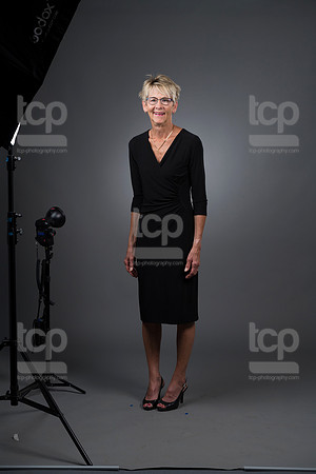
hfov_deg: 17.1
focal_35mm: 80
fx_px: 1053
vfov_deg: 25.4
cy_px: 237
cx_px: 158
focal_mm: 80
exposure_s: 1/250
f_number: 5.6
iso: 160
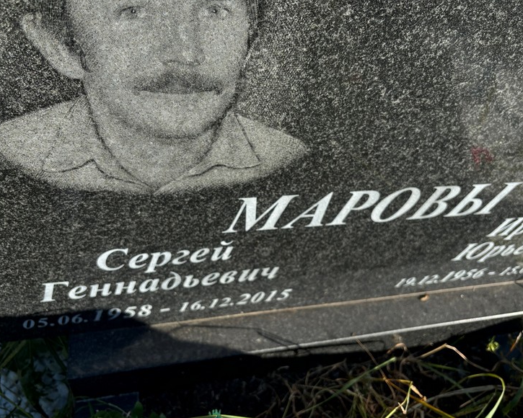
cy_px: 214
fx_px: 433
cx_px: 258
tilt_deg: -48.4
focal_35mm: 28
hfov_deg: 62.2
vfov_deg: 51.5
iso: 50
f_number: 1.6
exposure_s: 1/1912
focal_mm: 5.96
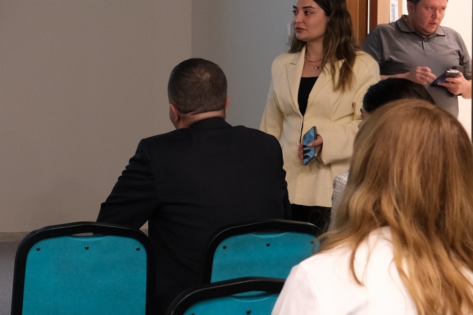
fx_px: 1340
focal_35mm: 102
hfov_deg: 19.3
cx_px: -35
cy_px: 26
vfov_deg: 13.3
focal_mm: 29.2
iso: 1600
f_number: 4
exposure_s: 1/52
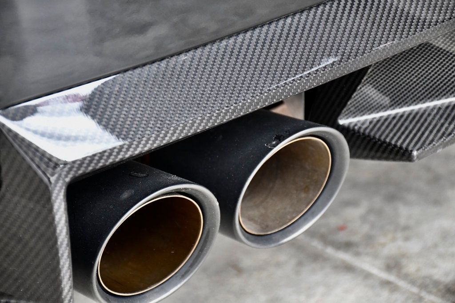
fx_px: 1251
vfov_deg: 13.8
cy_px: 152
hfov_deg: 20.6
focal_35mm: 99
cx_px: 228
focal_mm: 66
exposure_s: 1/200
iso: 2500
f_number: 5.6
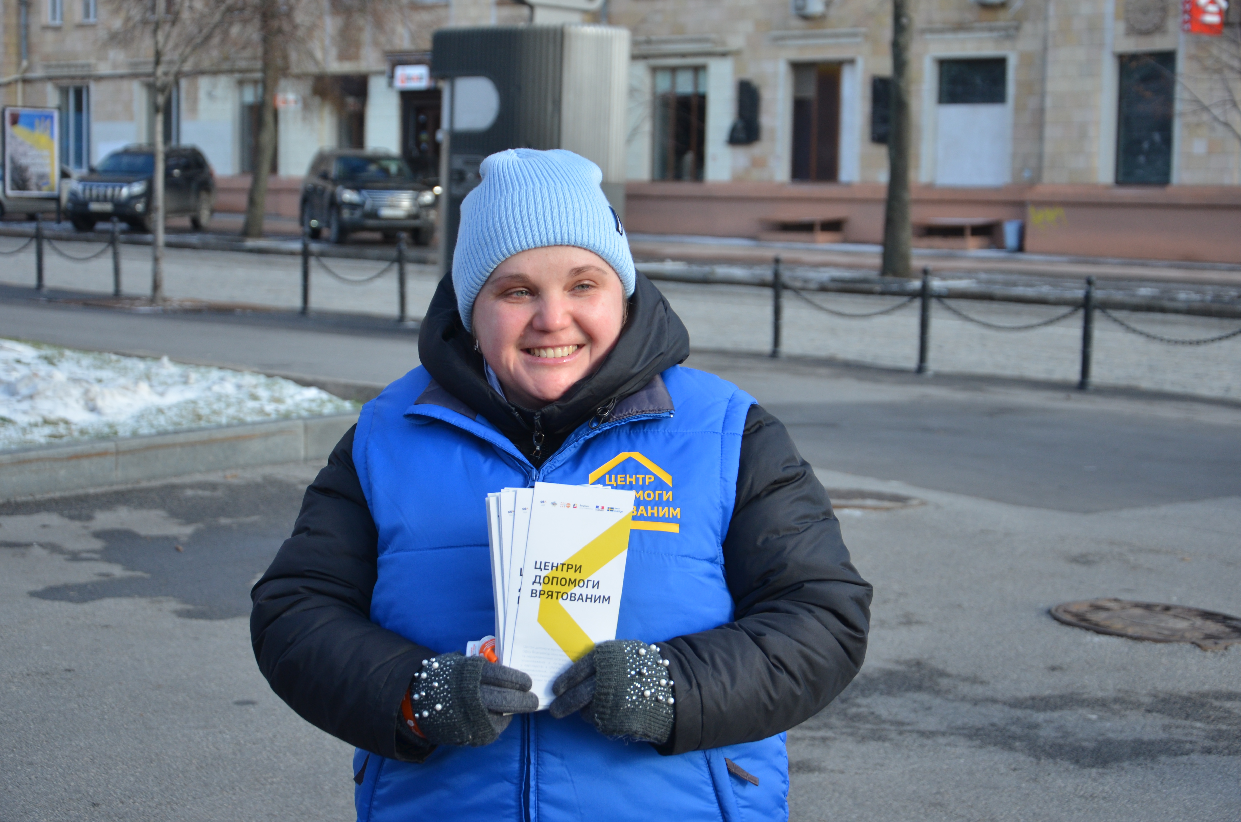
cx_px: 620
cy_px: 411
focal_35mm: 68
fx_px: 2322
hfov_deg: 29.9
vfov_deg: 20.1
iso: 320
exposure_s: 1/500
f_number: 5.6
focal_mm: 45
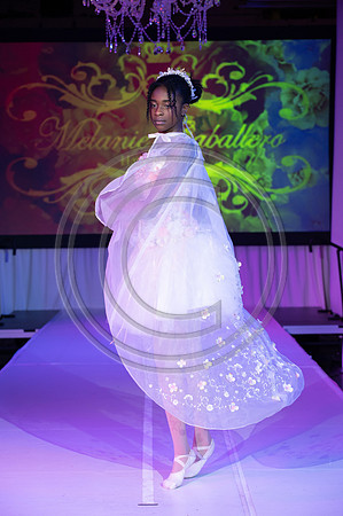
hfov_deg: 14.8
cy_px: 258
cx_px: 172
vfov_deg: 22.2
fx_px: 1318
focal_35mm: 92
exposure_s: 1/400
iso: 2000
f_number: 5.6
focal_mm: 92
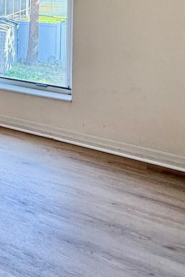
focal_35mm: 46
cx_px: -127
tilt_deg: -3.4
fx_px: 354
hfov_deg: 21.7
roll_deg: +0.7
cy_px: -5
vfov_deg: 37.7
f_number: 2.2
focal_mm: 2.22
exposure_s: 1/120
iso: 160
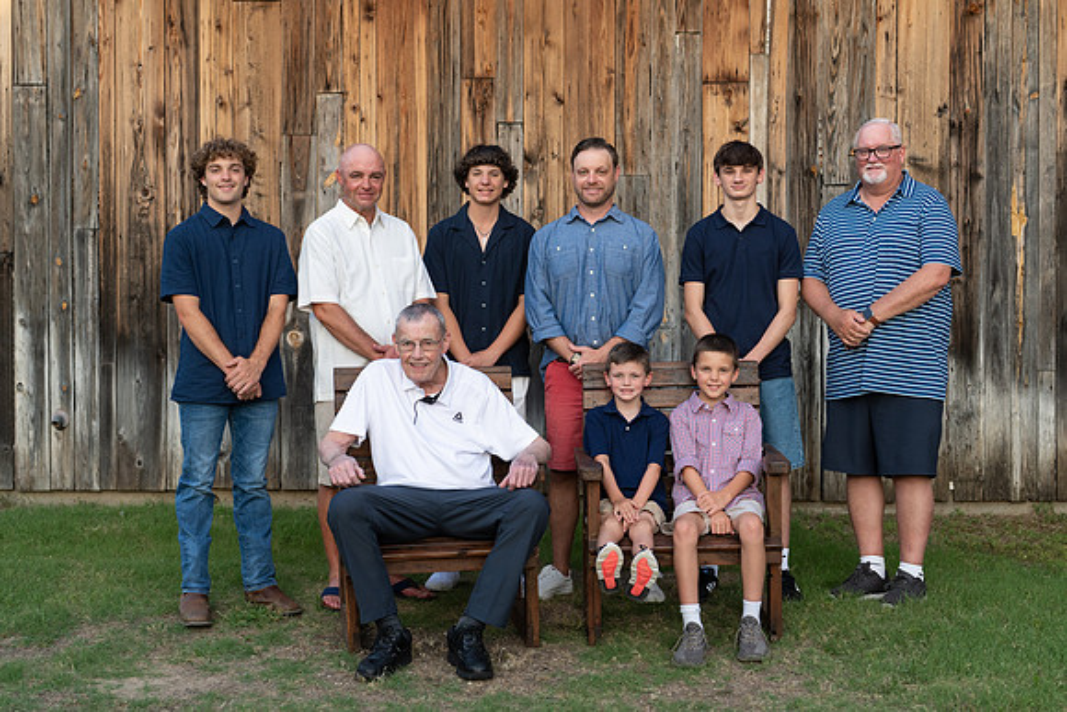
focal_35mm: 55
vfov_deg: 24.5
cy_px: 348
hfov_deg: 36.1
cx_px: 534
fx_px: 1638
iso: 200
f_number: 2.8
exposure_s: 1/500
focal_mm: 50
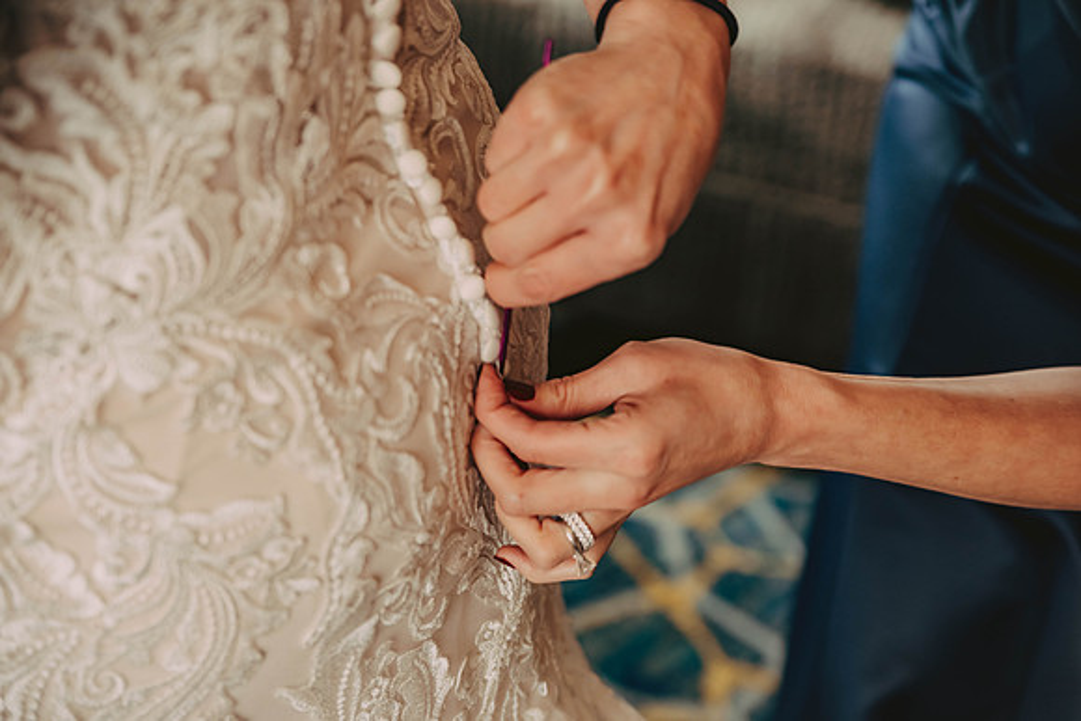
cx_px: 540
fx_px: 2253
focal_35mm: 75
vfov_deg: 18.2
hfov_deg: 27.0
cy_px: 360
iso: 800
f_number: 3.5
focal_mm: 75
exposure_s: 1/100
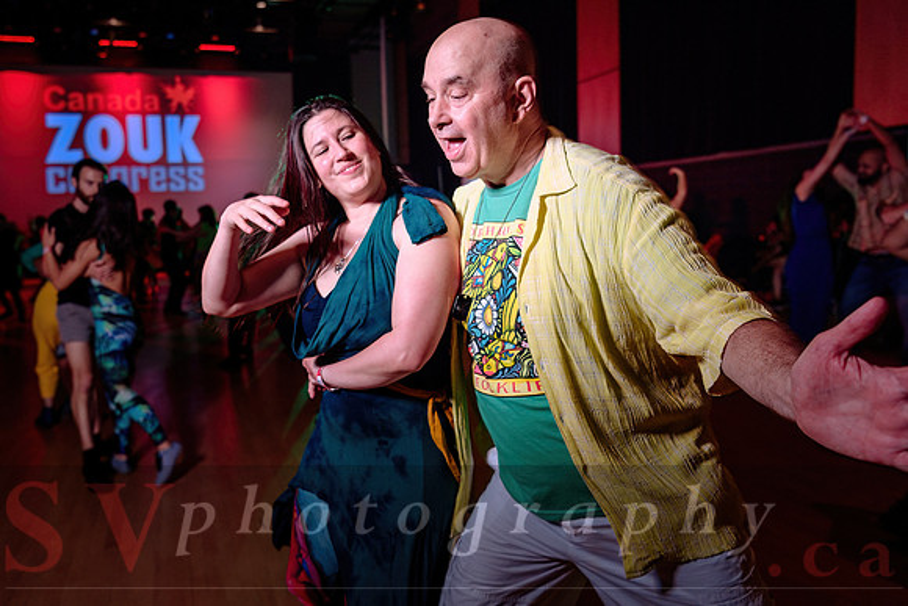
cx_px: 388
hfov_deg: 65.2
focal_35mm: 28
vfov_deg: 46.4
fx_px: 706
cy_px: 271
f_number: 3.2
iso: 1000
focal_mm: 24
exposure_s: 1/60
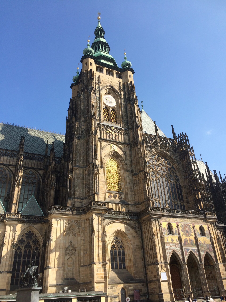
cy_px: 151
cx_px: 113
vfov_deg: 61.7
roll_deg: +2.8
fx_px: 252
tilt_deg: +27.6
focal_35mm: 29
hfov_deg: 48.2
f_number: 2.2
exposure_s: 1/1466
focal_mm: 4.15
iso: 32
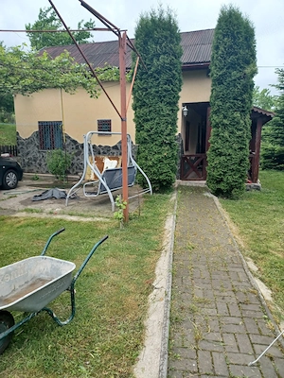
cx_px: 142
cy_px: 189
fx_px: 273
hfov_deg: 54.9
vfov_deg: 69.4
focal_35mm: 25
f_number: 1.8
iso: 32
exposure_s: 1/222
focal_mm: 4.6
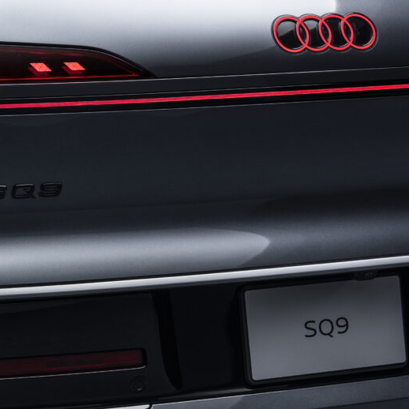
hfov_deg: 10.0
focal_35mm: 174
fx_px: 2326
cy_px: 364
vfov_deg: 10.0
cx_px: 197
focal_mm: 100
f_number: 8
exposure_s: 1/20
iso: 125
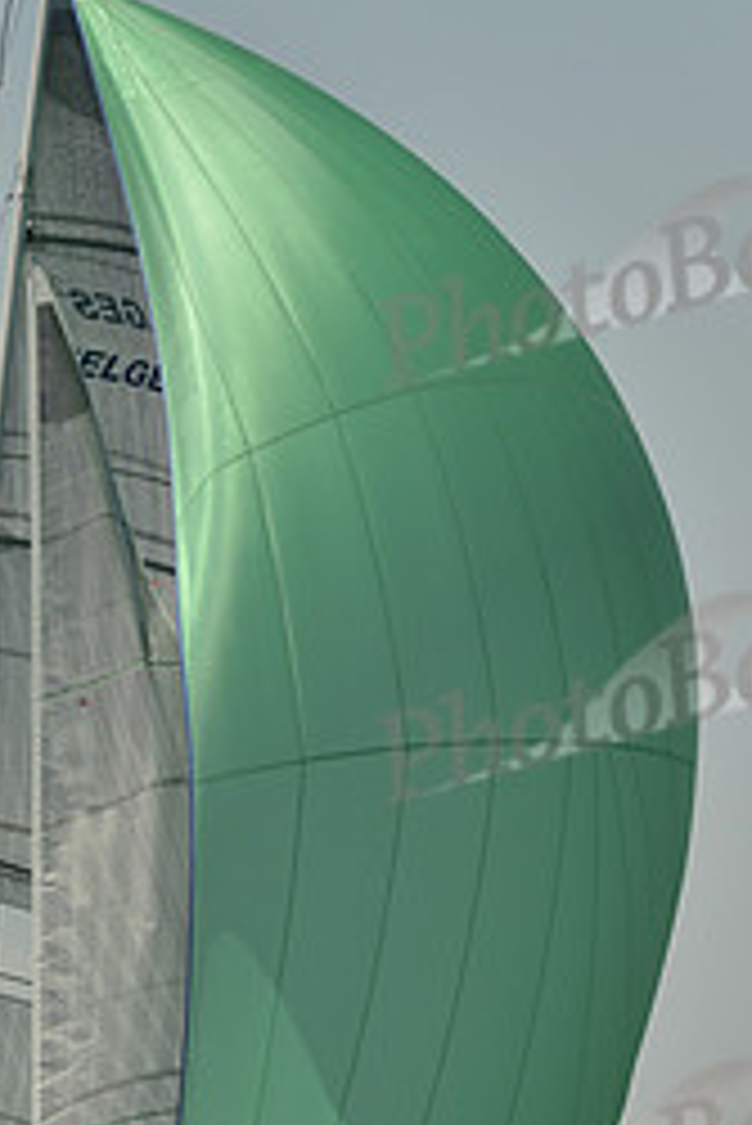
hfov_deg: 2.4
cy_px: 986
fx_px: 18147
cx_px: 146
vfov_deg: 3.6
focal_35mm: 580
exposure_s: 1/1250
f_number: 10
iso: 280
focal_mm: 250
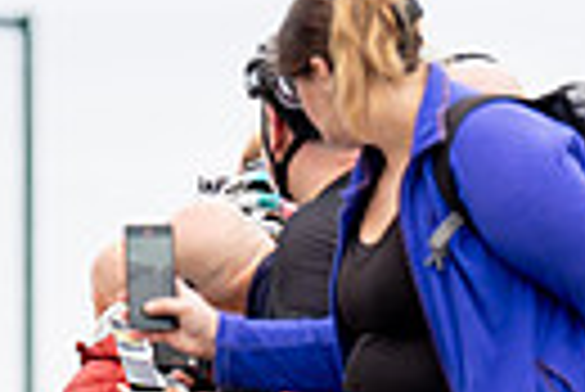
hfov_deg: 2.4
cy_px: 119
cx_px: -346
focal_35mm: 854
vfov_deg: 1.6
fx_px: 13893
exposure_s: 1/1000
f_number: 3.5
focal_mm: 191
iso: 320
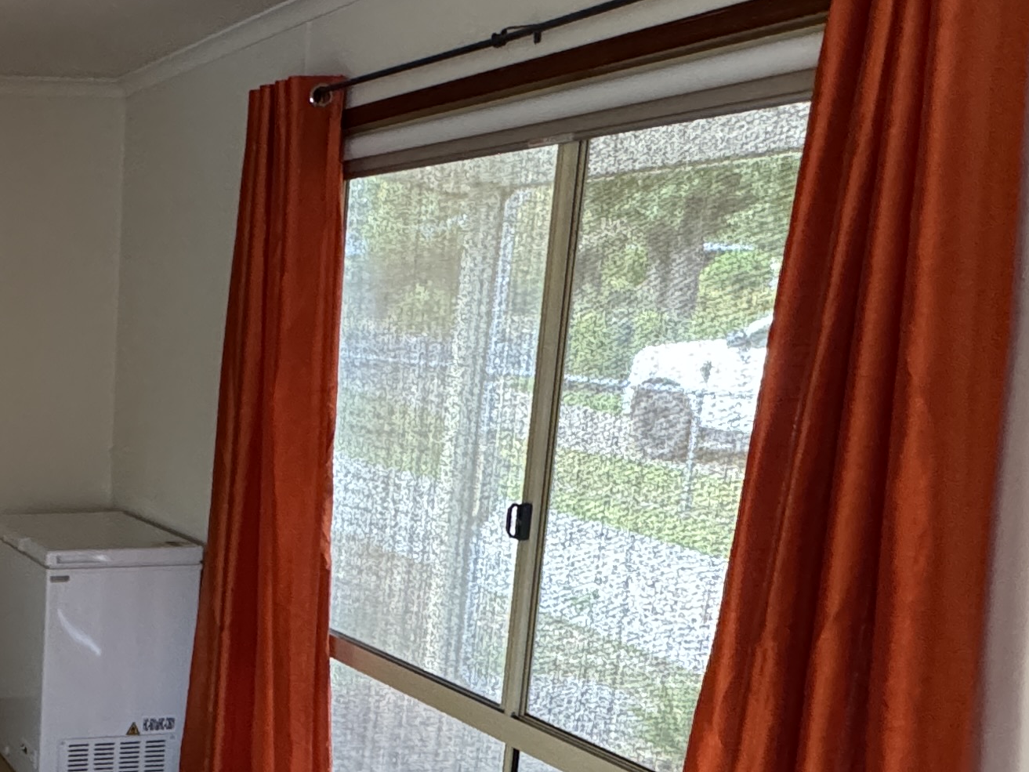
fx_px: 1278
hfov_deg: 35.5
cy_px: 565
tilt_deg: -11.4
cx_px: -176
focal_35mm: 43
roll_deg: -0.3
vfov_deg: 33.0
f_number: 2.2
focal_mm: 2.22
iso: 500
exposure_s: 1/60
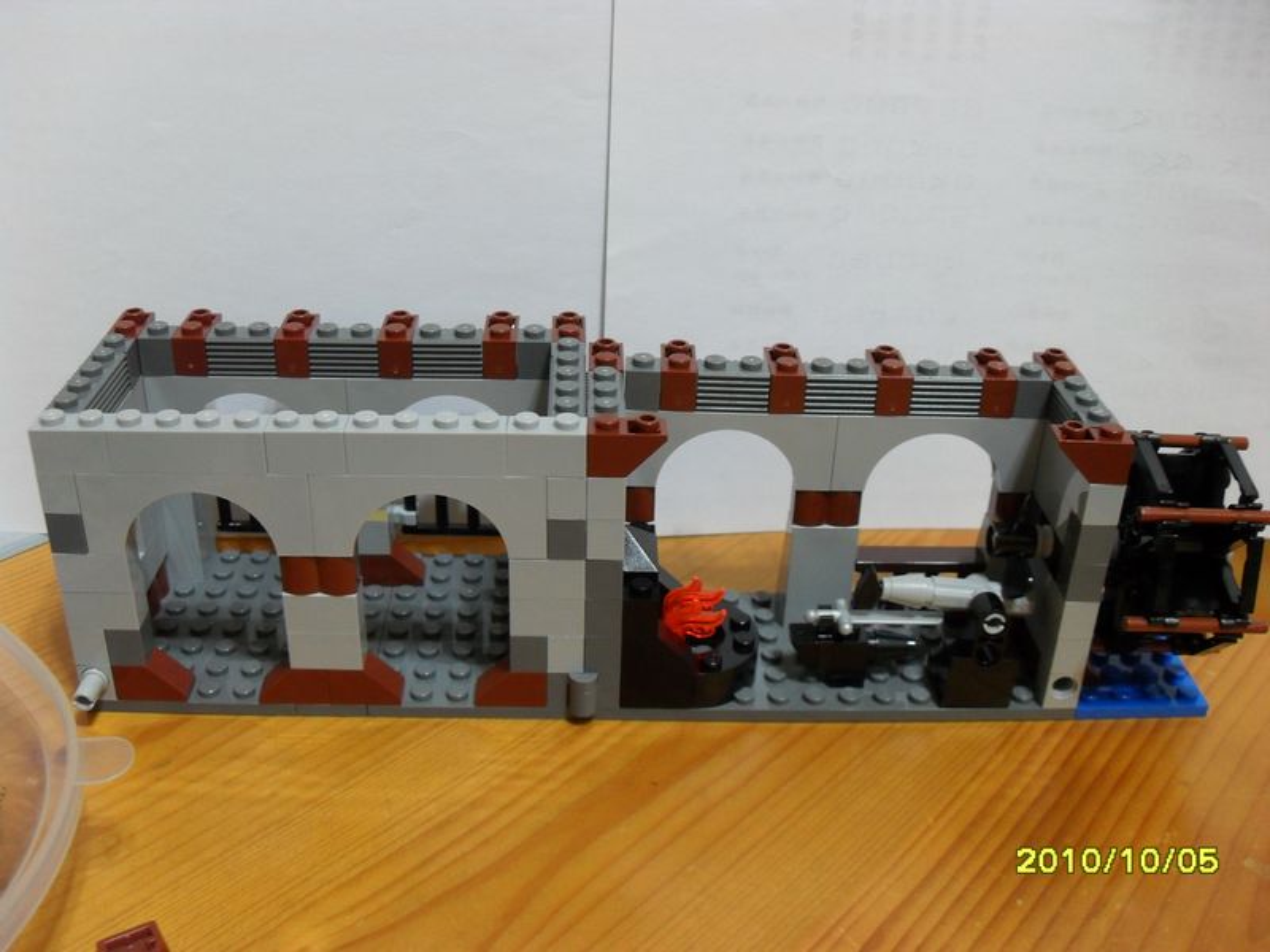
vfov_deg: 40.7
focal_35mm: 35
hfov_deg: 52.6
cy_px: 476
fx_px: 1284
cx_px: 635
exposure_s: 1/10
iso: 200
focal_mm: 6.2
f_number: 2.8
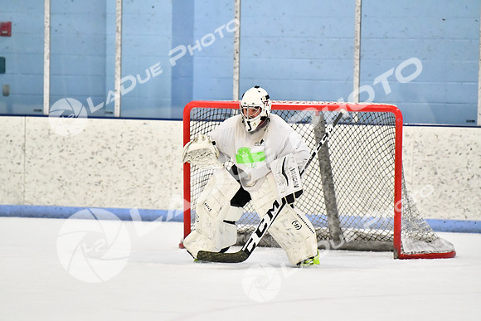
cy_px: 160
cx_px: 240
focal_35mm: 285
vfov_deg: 4.8
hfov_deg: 7.2
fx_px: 3809
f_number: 3.2
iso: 6400
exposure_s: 1/1250
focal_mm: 190
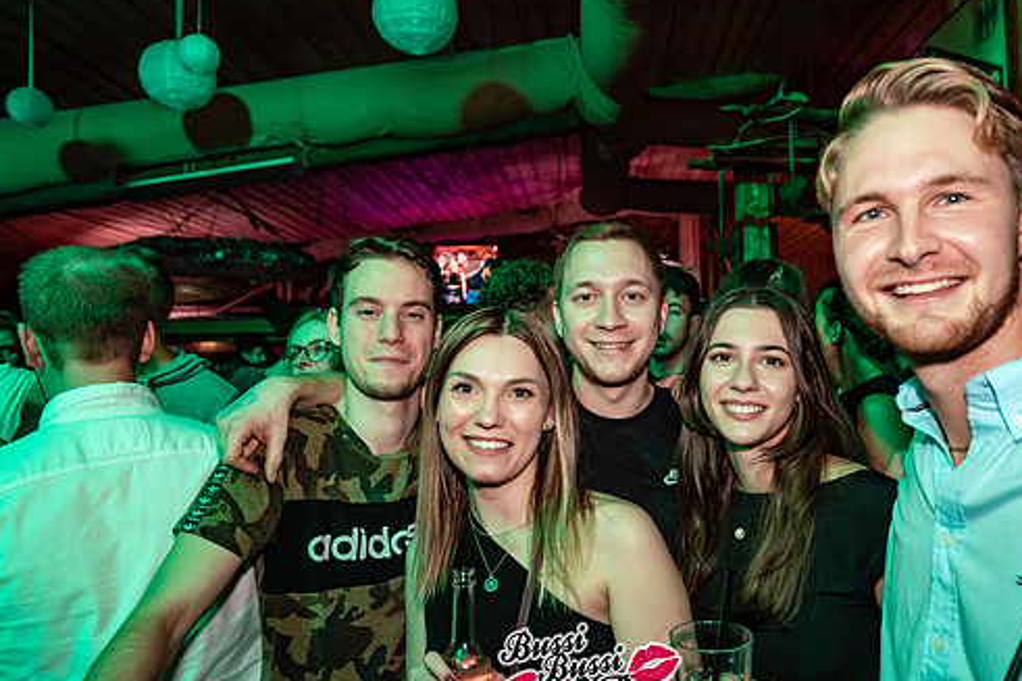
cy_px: 357
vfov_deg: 49.5
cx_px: 587
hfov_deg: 69.0
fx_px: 738
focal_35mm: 26
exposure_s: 1/60
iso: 1600
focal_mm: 22
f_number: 4
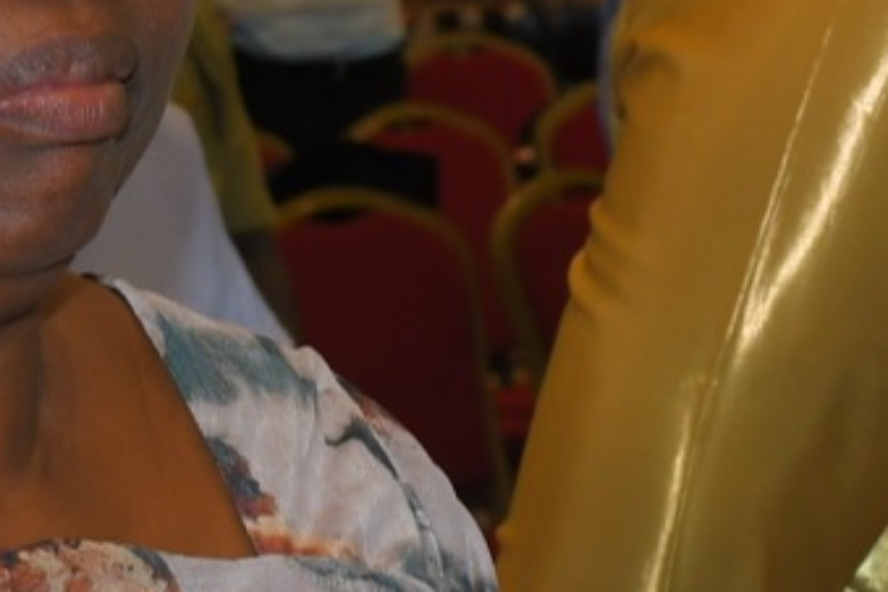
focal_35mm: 184
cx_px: 791
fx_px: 4538
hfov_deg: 11.1
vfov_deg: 7.5
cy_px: 131
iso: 500
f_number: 6.3
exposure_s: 1/200
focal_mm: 26
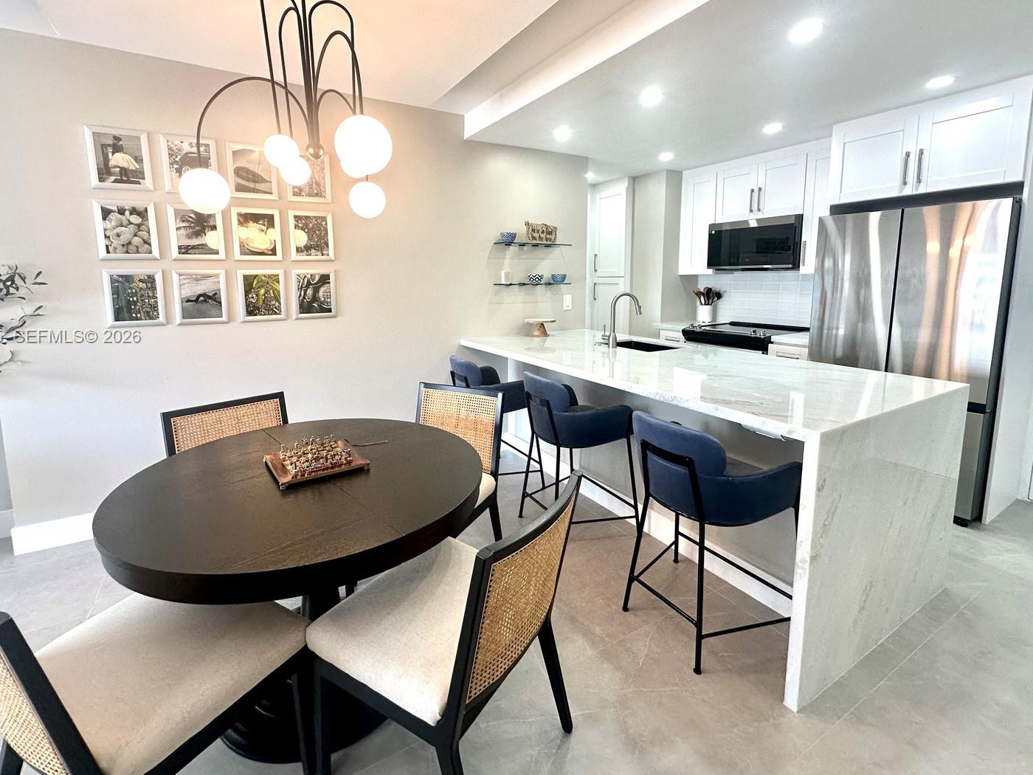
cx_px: 501
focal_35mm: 16
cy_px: 337
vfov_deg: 77.7
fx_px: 477
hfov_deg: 94.5
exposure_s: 1/120
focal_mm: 2.22
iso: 160
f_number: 2.2
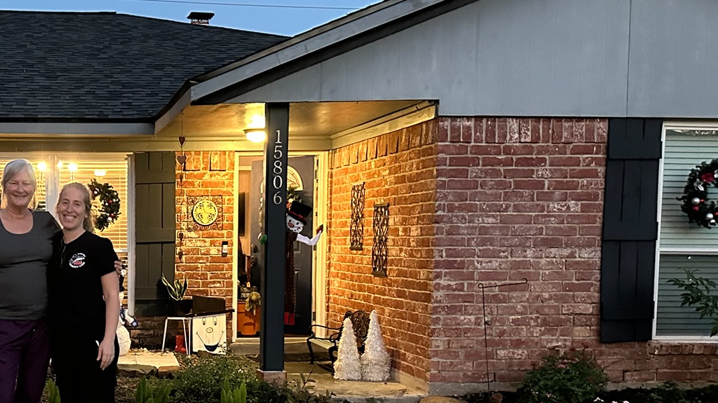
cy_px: 315
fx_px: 952
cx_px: 97
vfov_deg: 23.6
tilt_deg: -4.3
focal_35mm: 50
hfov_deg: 38.9
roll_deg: +0.1
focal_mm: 6.86
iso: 800
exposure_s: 1/30
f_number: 1.78
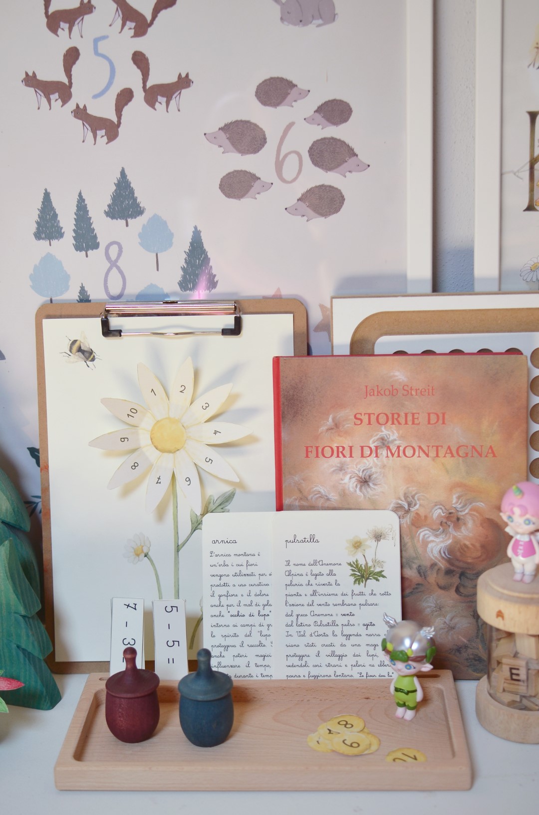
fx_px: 1185
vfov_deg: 37.9
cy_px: 408
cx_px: 270
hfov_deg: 25.6
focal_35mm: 52
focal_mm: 35
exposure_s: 1/250
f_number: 2.5
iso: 400
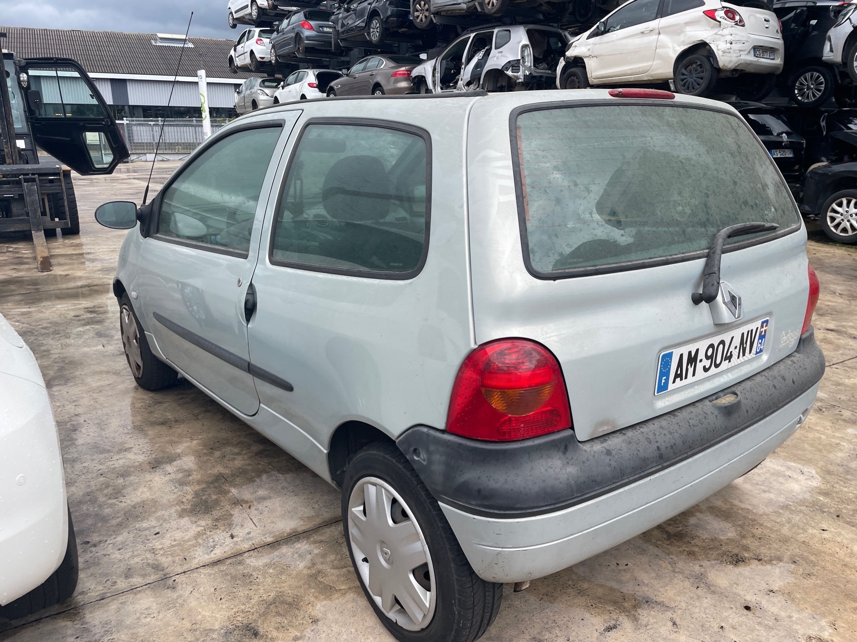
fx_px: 644
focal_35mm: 26
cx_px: 428
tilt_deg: -11.9
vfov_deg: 53.1
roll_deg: +0.4
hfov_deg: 67.3
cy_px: 321
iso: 32
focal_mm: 4.2
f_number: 1.6
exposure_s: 1/1208
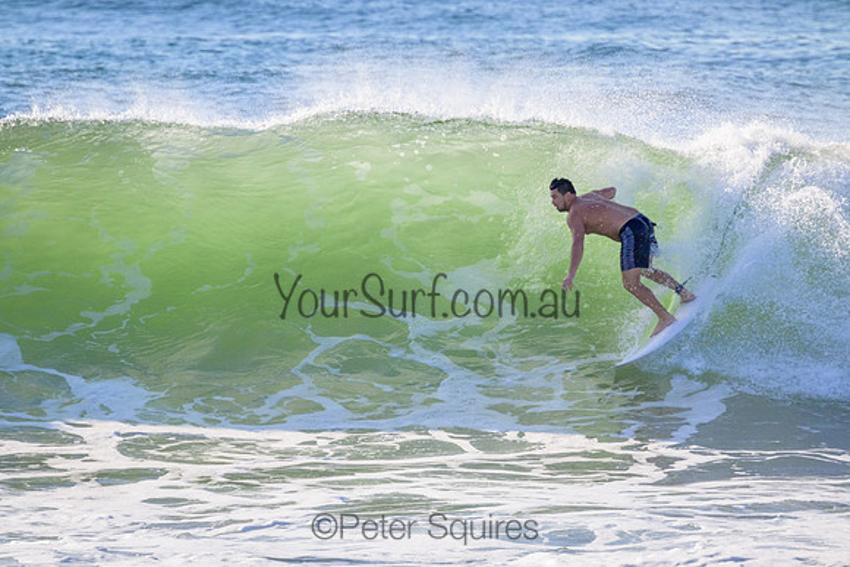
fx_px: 18892
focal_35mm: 800
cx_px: 425
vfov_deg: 1.7
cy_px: 284
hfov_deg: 2.6
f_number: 11
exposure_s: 1/2000
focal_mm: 800
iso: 1600
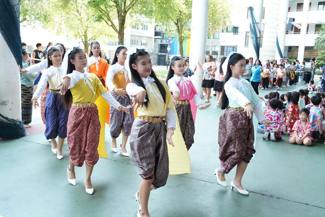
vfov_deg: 36.9
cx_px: 162
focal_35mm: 36
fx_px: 325
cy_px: 108
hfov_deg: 53.1
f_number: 5.6
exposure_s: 1/125
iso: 640
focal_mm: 24
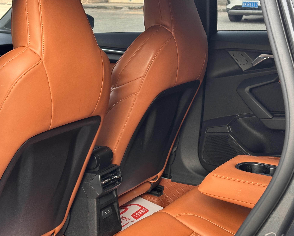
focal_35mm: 69
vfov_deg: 22.1
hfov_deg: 27.4
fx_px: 600
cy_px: 144
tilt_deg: -14.8
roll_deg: -0.4
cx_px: 108
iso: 64
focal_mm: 6.86
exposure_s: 1/121
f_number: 1.78
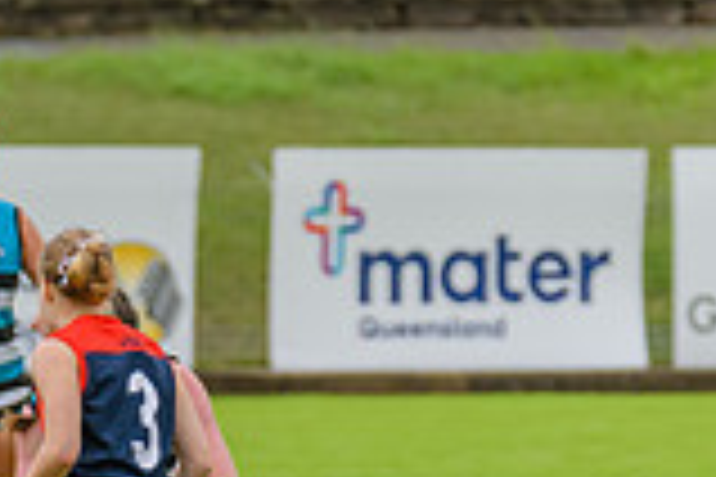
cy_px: 454
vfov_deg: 1.3
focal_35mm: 1075
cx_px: -252
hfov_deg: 1.9
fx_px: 21379
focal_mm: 290
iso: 800
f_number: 6.3
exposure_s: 1/2000
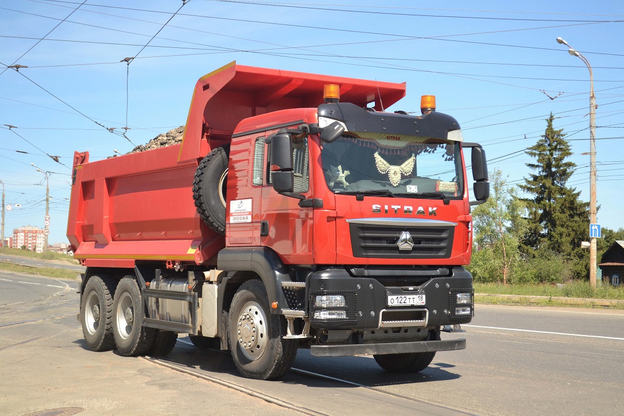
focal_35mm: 60
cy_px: 208
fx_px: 1040
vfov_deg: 22.6
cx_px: 312
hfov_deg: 33.4
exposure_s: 1/1000
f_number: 5.3
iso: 400
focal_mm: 40
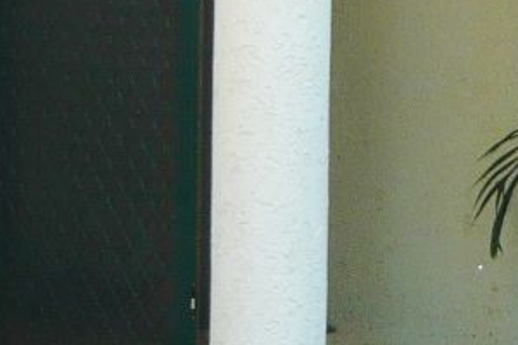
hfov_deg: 11.2
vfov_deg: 7.3
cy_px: -217
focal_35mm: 183
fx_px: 2633
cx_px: 430
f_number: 2.8
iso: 100
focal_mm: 5.5
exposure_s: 1/160
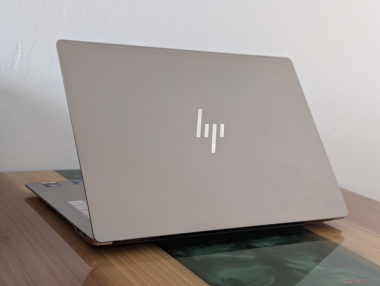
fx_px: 539
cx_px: 190
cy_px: 143
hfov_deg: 38.9
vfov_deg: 29.7
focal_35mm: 49
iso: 26
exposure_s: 1/24
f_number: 1.68
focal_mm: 6.9
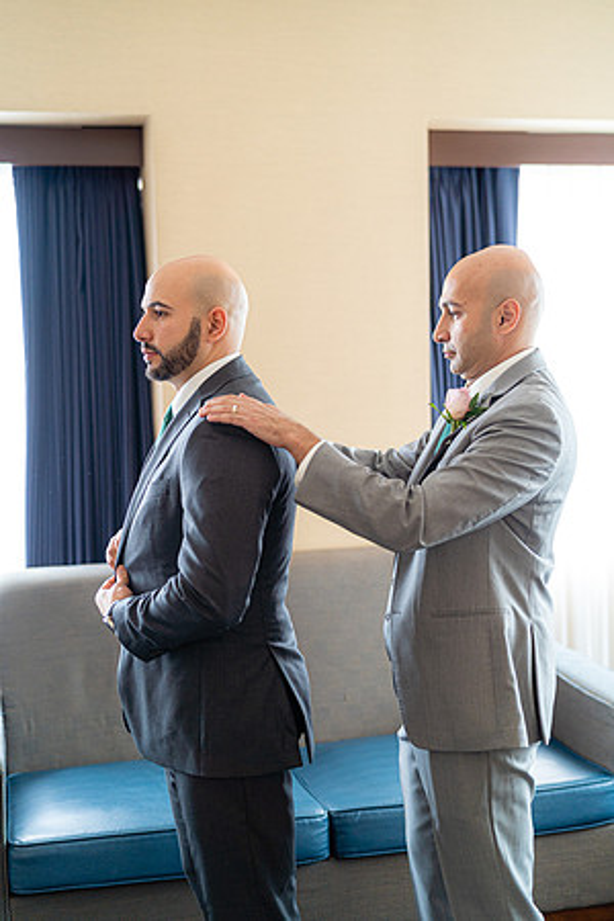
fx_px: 1279
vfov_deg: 39.6
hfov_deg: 27.0
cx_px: 307
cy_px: 460
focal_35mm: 50
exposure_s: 1/160
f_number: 2
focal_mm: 50
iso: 800
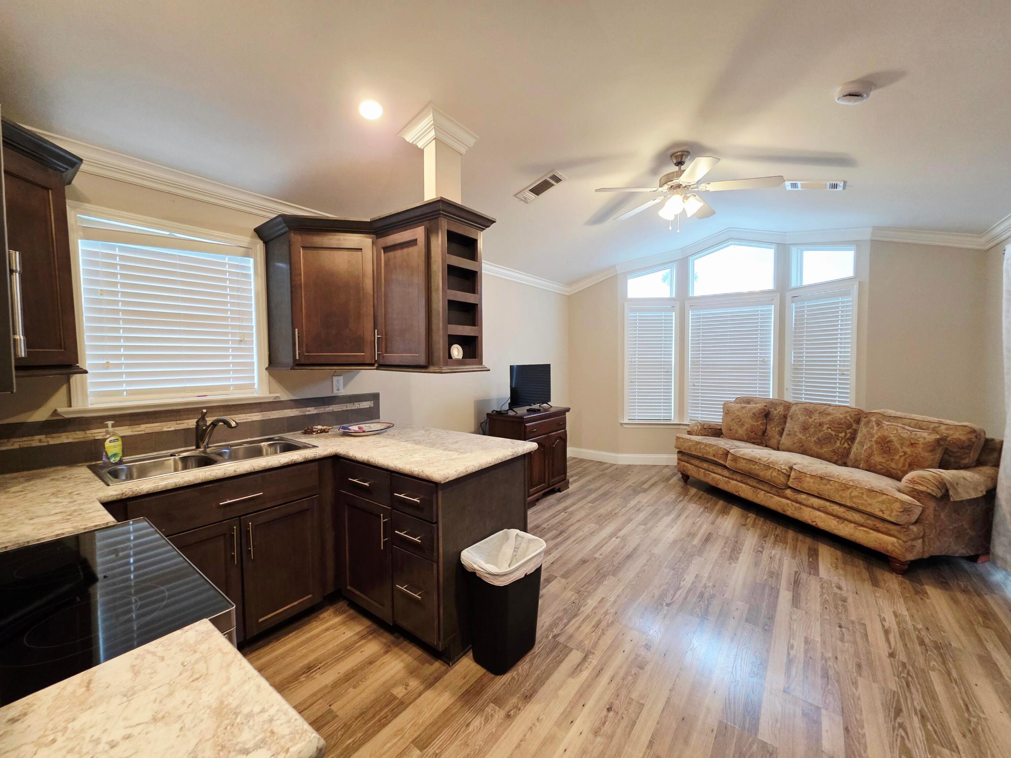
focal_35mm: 13
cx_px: 506
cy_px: 379
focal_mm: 2.2
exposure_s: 1/60.2
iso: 400
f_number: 1.9
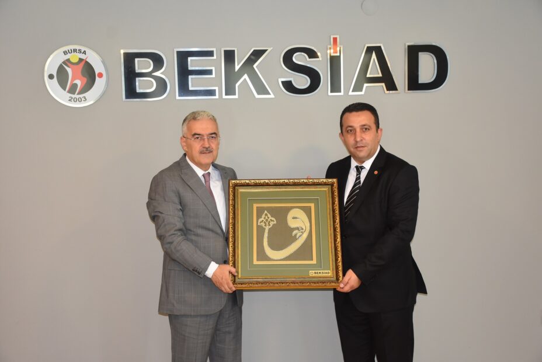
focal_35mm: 52
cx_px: 271
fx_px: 791
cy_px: 181
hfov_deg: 37.8
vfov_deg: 25.8
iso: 900
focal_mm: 35
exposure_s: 1/60
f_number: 4.2
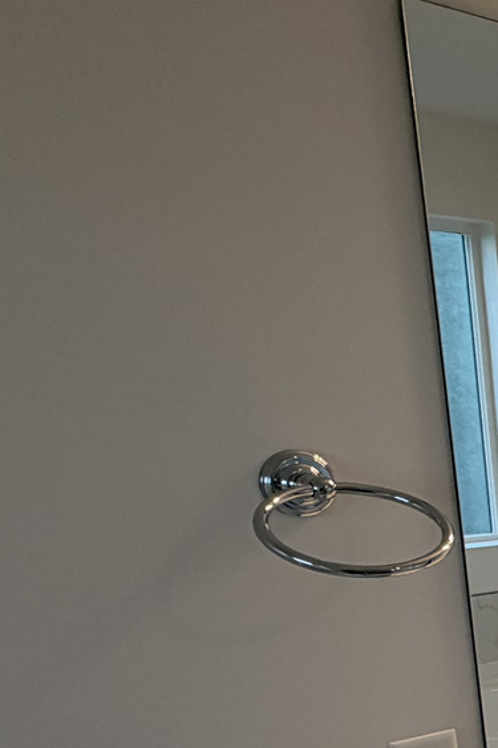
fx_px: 1100
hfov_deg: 16.8
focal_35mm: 53
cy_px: 682
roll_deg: -2.5
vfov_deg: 35.2
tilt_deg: -16.1
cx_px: 1062
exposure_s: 1/120
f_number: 2.2
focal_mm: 2.22
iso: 64
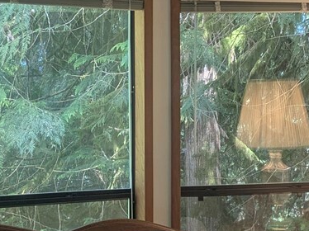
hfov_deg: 18.4
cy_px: 162
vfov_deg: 13.8
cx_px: 164
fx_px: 955
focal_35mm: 107
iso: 62
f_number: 1.89
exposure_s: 1/120
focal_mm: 5.43
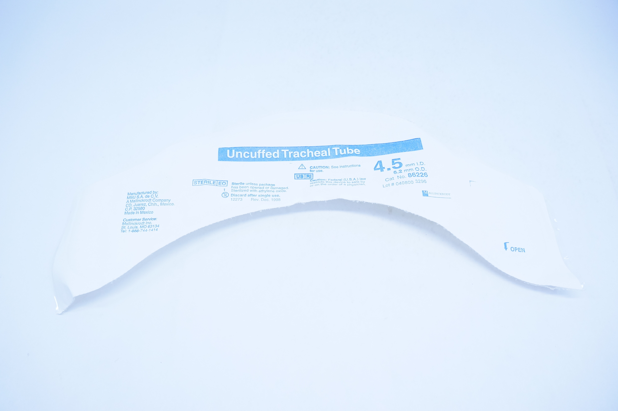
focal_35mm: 27
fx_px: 463
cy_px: 206
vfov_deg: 47.8
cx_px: 309
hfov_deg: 67.4
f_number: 4.5
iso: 800
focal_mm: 18
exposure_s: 1/320
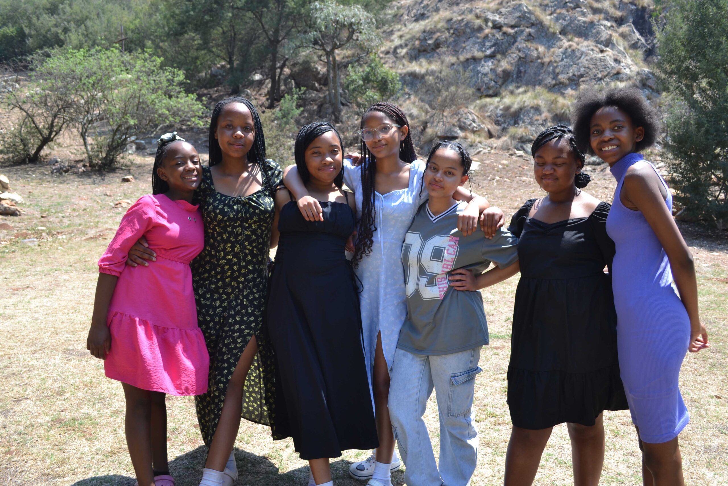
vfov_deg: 40.0
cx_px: 364
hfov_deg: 57.2
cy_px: 243
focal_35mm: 33
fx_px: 667
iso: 100
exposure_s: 1/160
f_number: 6.3
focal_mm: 22
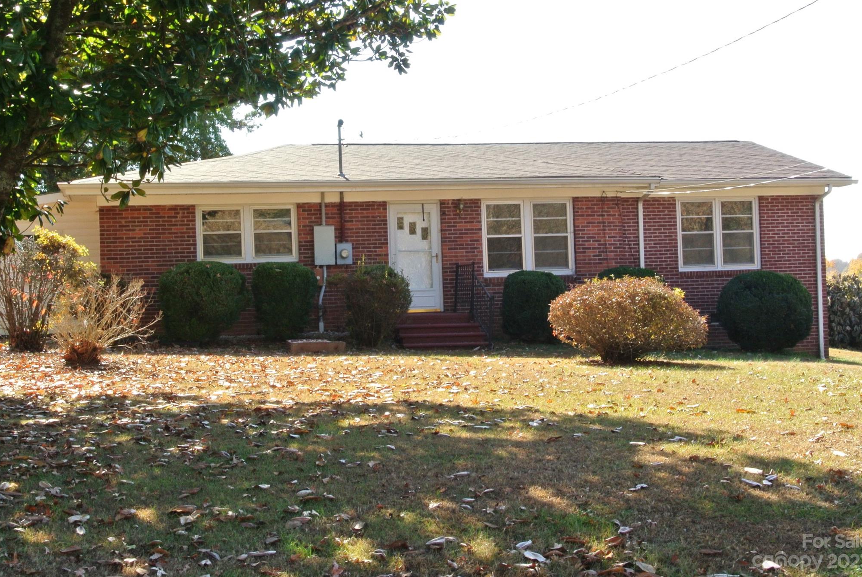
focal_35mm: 53
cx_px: 433
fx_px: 1270
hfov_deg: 37.5
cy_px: 287
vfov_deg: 25.6
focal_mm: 19.6
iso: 400
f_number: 16
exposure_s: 1/60
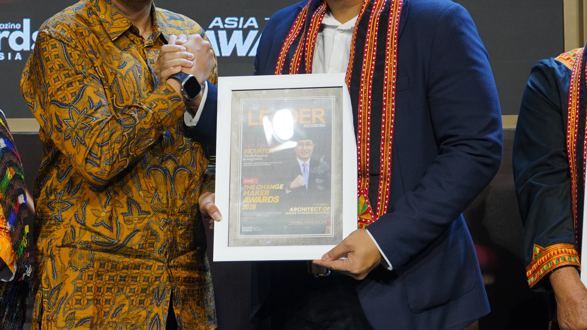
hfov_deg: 19.3
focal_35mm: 111
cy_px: 27
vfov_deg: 10.8
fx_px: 1728
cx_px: 232
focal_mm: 60
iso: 400
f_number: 5.6
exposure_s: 1/60
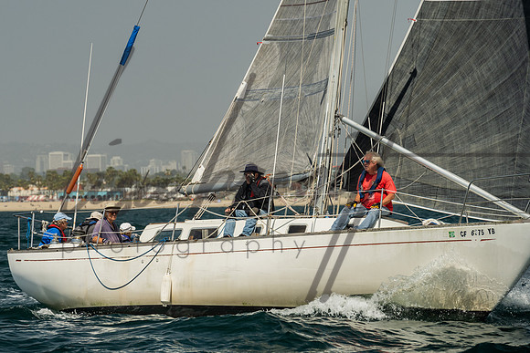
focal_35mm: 200
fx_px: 2947
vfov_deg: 6.9
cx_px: 182
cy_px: 179
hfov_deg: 10.3
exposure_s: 1/800
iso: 320
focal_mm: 150
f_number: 6.3
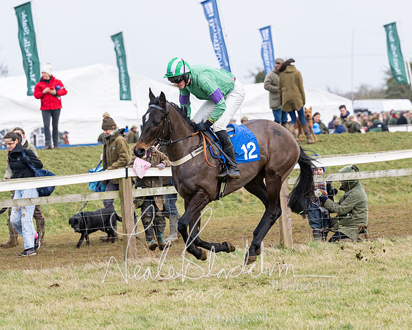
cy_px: 165
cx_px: 206
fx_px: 2774
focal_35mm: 228
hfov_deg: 8.5
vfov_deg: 6.8
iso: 800
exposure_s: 1/1600
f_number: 4
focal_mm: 135
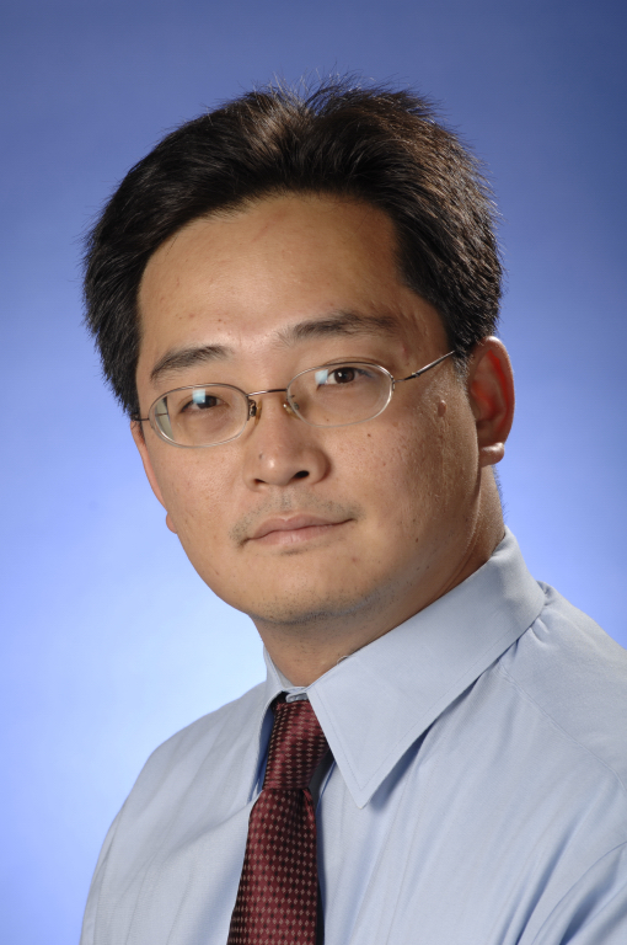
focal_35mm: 218
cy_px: 472
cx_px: 314
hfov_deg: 6.3
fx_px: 5697
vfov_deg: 9.5
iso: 100
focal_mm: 145
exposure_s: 1/250
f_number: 9
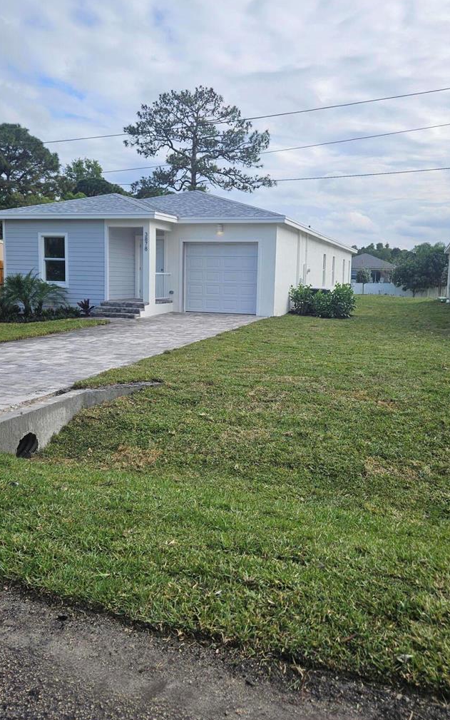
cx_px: 226
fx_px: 569
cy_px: 345
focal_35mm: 29
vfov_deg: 64.6
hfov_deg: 43.2
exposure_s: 1/2384
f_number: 1.8
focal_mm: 5.4
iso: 25
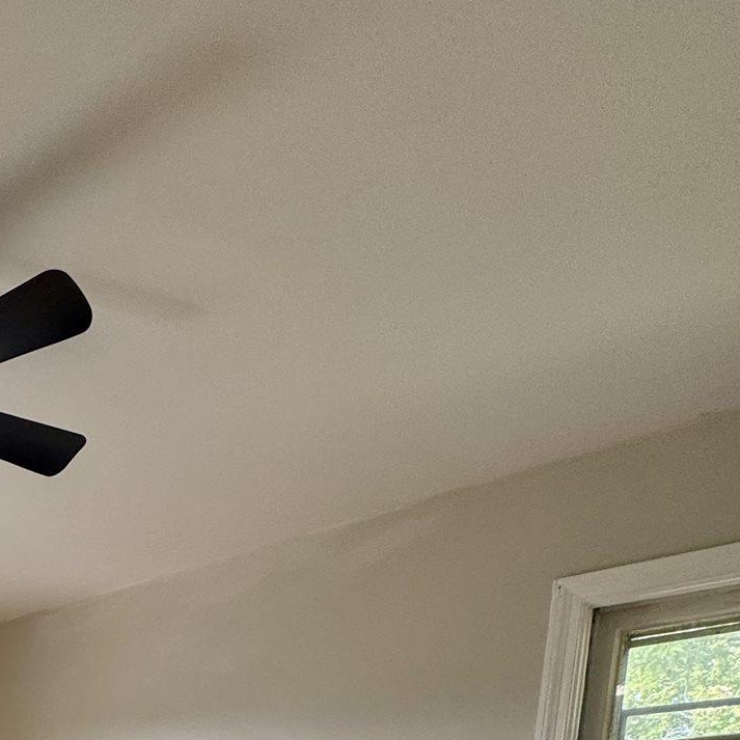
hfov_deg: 33.9
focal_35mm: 40
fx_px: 967
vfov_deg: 30.7
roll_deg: -1.7
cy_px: 1009
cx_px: -147
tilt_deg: -8.5
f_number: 2.2
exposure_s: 1/99
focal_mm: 2.22
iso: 50
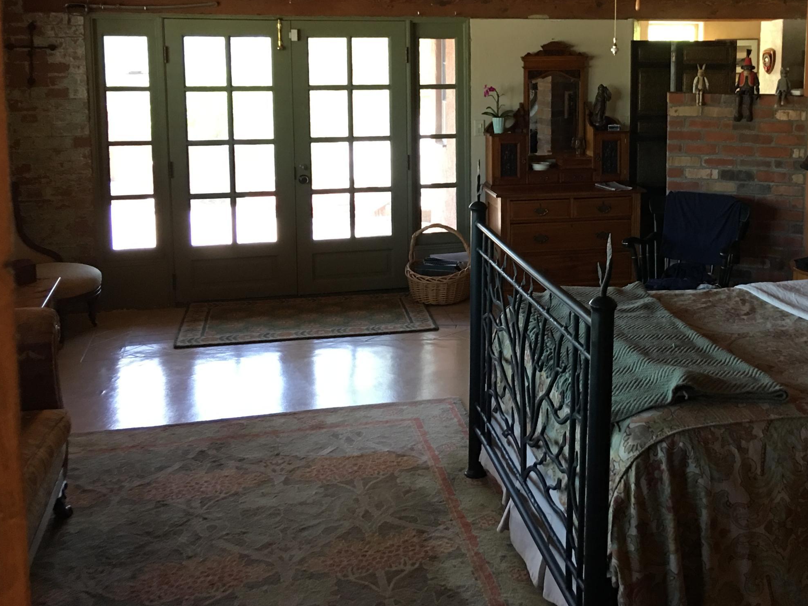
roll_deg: +0.0
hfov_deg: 42.4
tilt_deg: -6.5
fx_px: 1027
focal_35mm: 44
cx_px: 531
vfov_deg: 32.4
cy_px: 176
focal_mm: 4.15
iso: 80
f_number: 2.2
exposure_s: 1/15
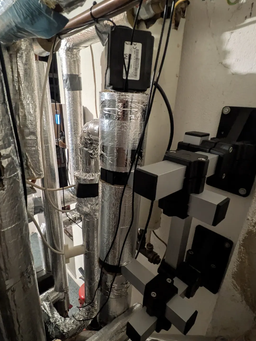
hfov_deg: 66.0
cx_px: 125
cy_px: 181
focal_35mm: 20
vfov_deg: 81.6
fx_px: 197
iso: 765
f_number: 2.2
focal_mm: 1.83
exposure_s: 1/20
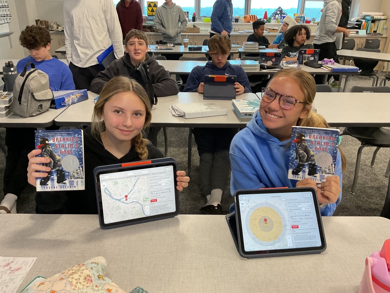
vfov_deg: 48.2
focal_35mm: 29
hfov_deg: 61.7
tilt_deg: -24.8
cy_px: 146
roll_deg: -0.8
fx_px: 327
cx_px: 195
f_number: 1.8
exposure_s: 1/60
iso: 160
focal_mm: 3
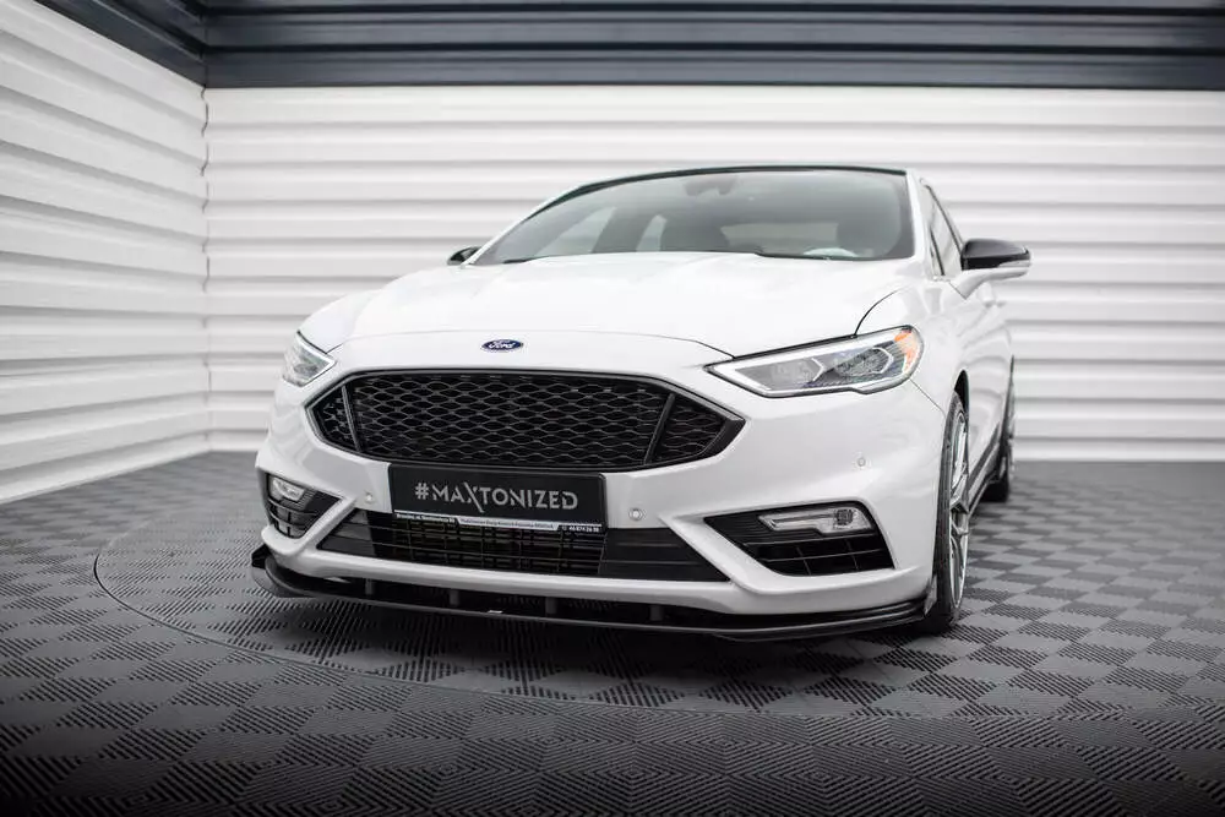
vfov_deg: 36.0
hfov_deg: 51.9
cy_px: 413
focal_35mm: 37
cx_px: 639
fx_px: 1259
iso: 500
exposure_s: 1/200
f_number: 2.5
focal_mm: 35
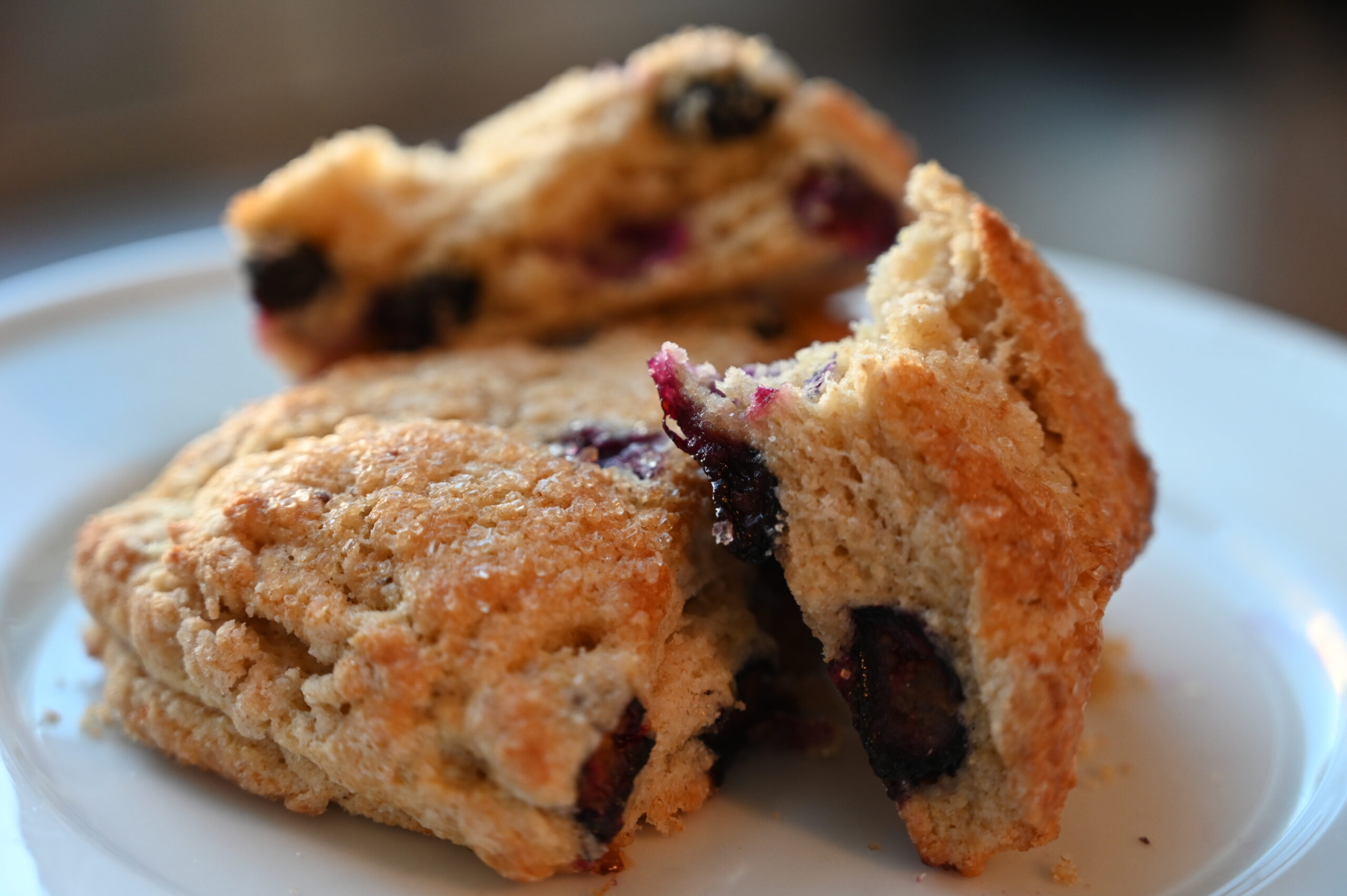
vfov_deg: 19.4
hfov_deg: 28.9
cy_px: 448
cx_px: 674
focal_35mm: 70
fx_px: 2617
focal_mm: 70
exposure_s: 1/125
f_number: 4
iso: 1000
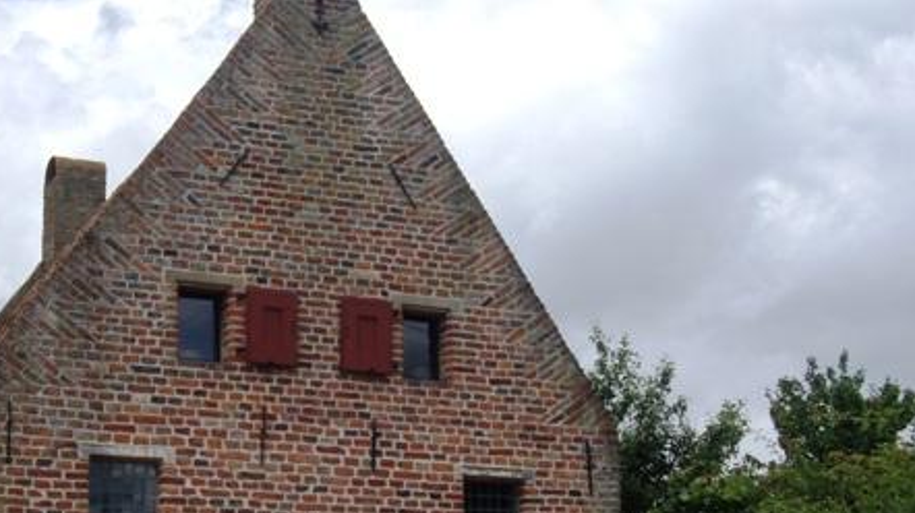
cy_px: 362
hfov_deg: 34.6
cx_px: 304
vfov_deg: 19.9
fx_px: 1455
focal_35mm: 60
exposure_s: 1/160
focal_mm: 7.9
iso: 64
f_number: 8
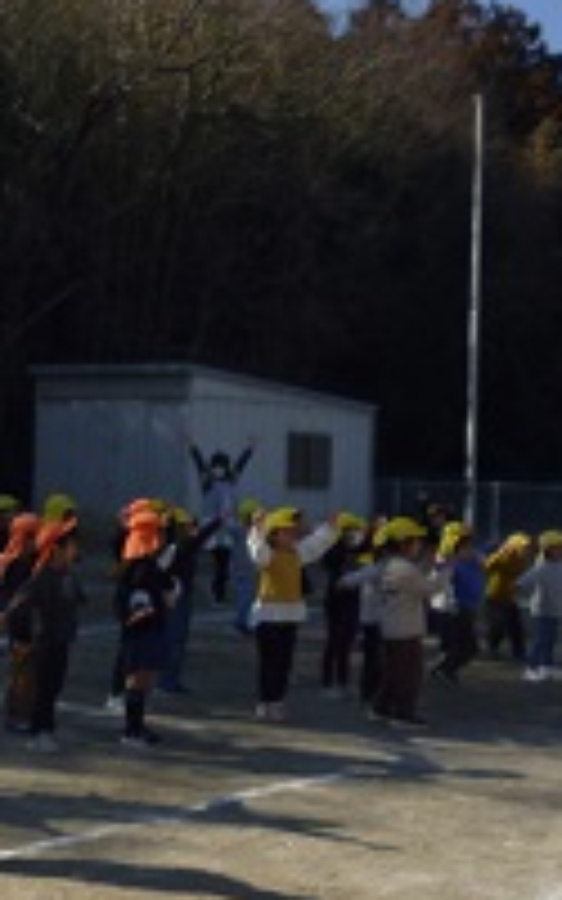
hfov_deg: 18.0
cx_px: -148
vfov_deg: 30.2
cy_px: 464
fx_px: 1666
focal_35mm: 68
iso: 100
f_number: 10
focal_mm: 5.7
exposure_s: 1/125
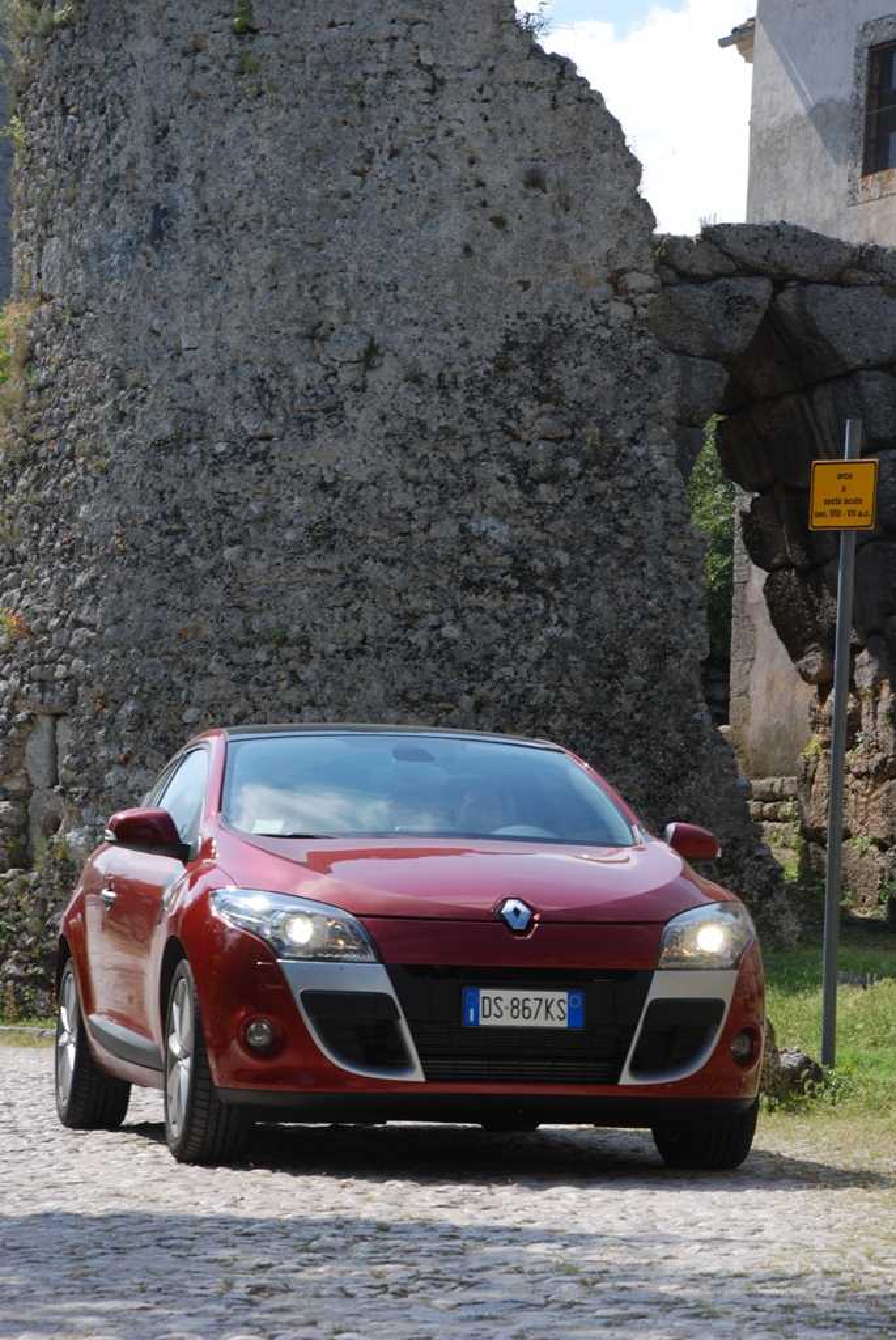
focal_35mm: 112
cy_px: 670
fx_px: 4190
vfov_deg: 18.2
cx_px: 448
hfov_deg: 12.2
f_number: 11
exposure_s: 1/80
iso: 100
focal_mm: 75
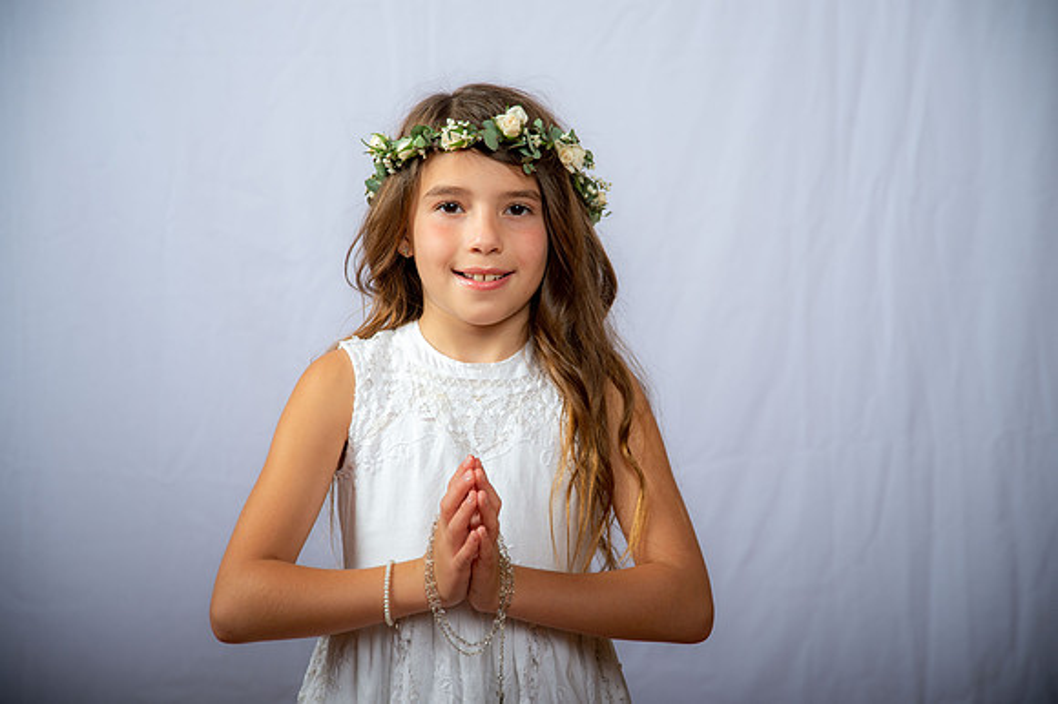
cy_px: 352
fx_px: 2497
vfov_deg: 16.1
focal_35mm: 85
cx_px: 529
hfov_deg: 23.9
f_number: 5.6
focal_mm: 85
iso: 250
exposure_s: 1/200
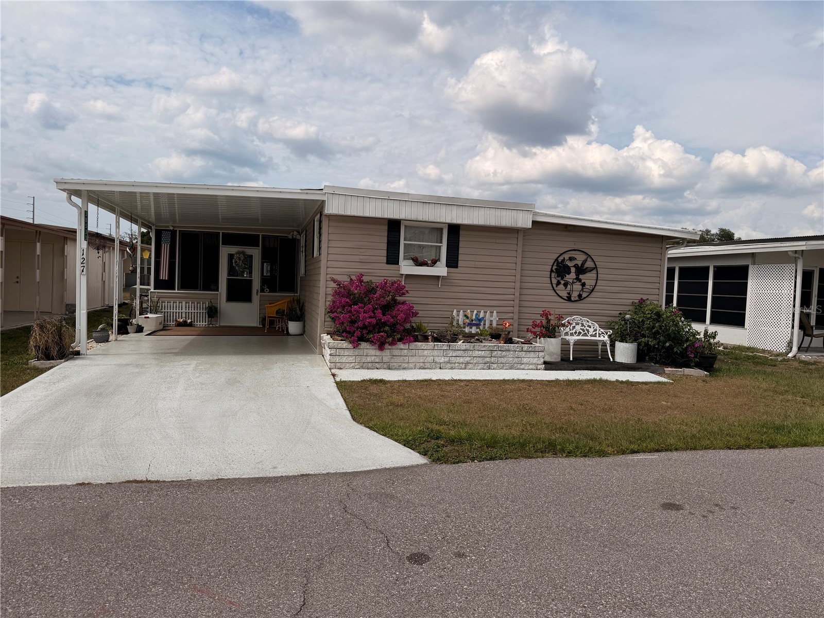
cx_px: 412
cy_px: 309
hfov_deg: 71.6
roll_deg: -2.0
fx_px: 571
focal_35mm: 24
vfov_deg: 56.8
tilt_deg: -1.8
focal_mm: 6.76
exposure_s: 1/9091
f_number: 1.78
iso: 80
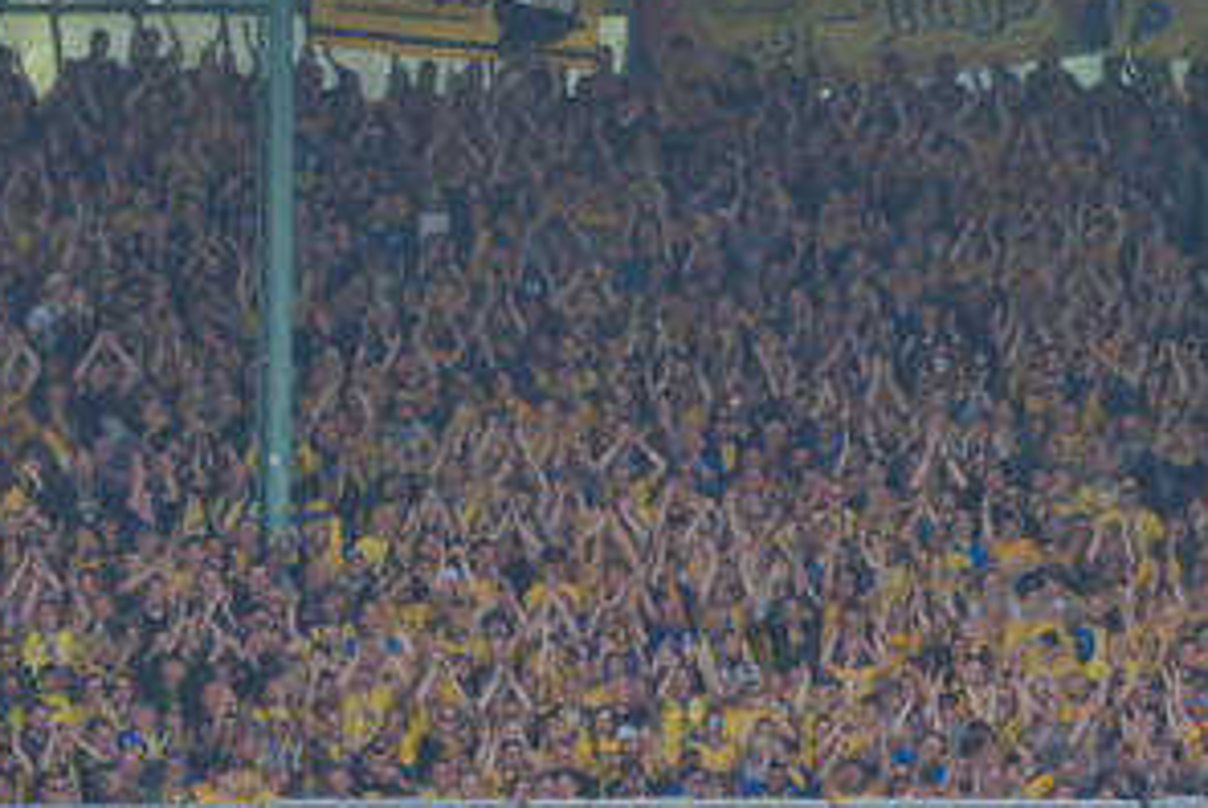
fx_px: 23142
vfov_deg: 2.0
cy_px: 535
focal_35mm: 689
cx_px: 2392
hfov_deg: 3.0
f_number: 8
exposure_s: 1/400
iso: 400
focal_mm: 62.4
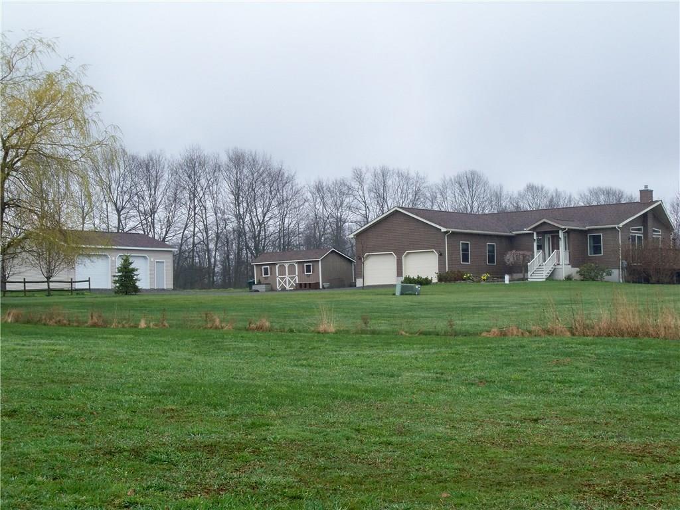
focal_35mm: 70
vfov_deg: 21.0
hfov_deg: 27.8
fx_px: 1375
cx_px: 340
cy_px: 255
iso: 64
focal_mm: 12.3
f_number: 4.1
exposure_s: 1/200
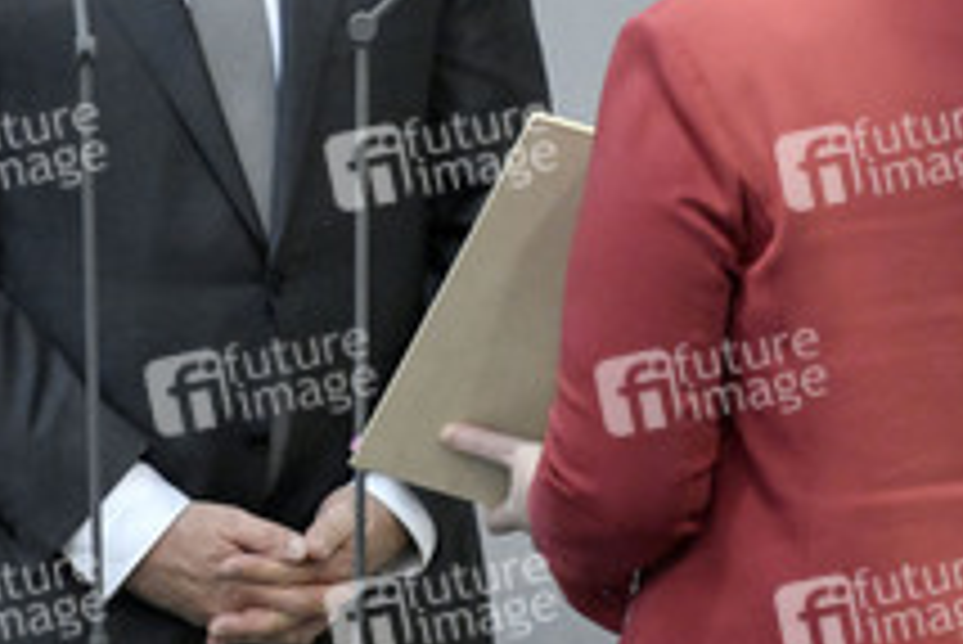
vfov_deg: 1.6
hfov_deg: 2.3
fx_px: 23662
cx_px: 322
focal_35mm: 884
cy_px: 45
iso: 12800
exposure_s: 1/320
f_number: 5.6
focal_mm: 420
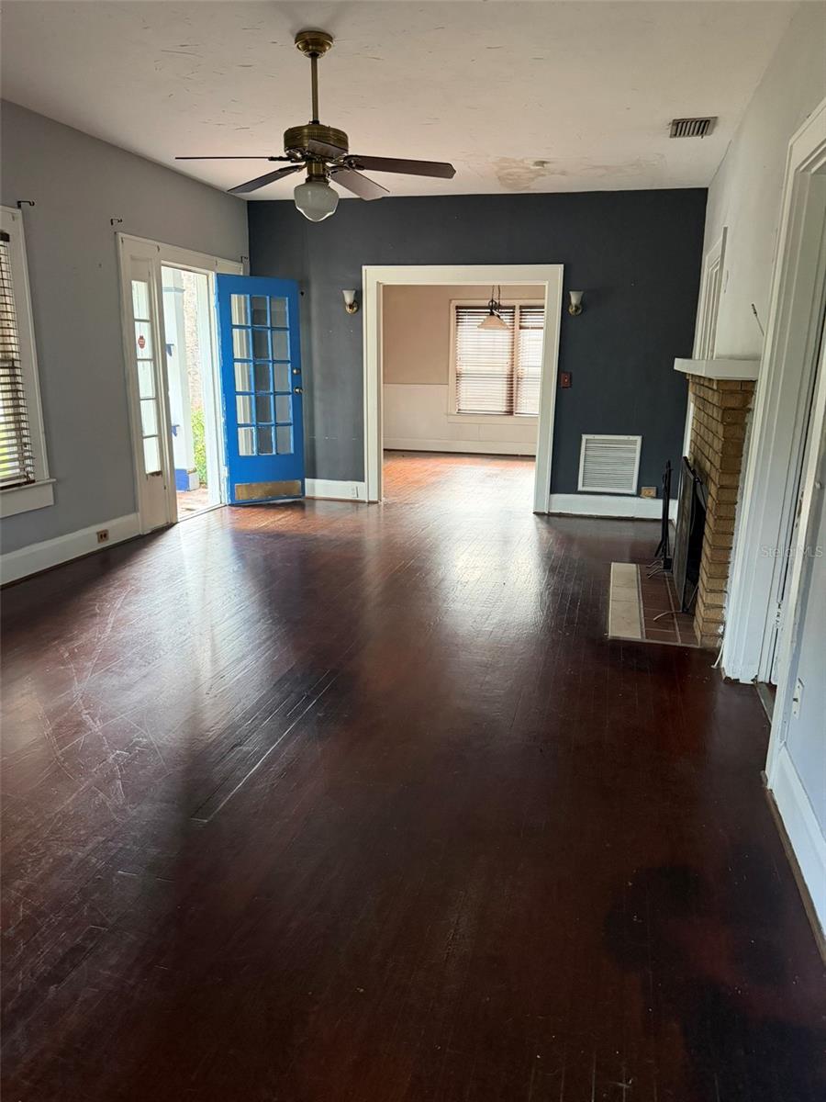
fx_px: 764
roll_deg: +0.8
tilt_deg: -13.4
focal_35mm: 24
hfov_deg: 56.8
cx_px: 413
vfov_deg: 71.6
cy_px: 551
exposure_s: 1/60
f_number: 1.78
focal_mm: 6.76
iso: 640
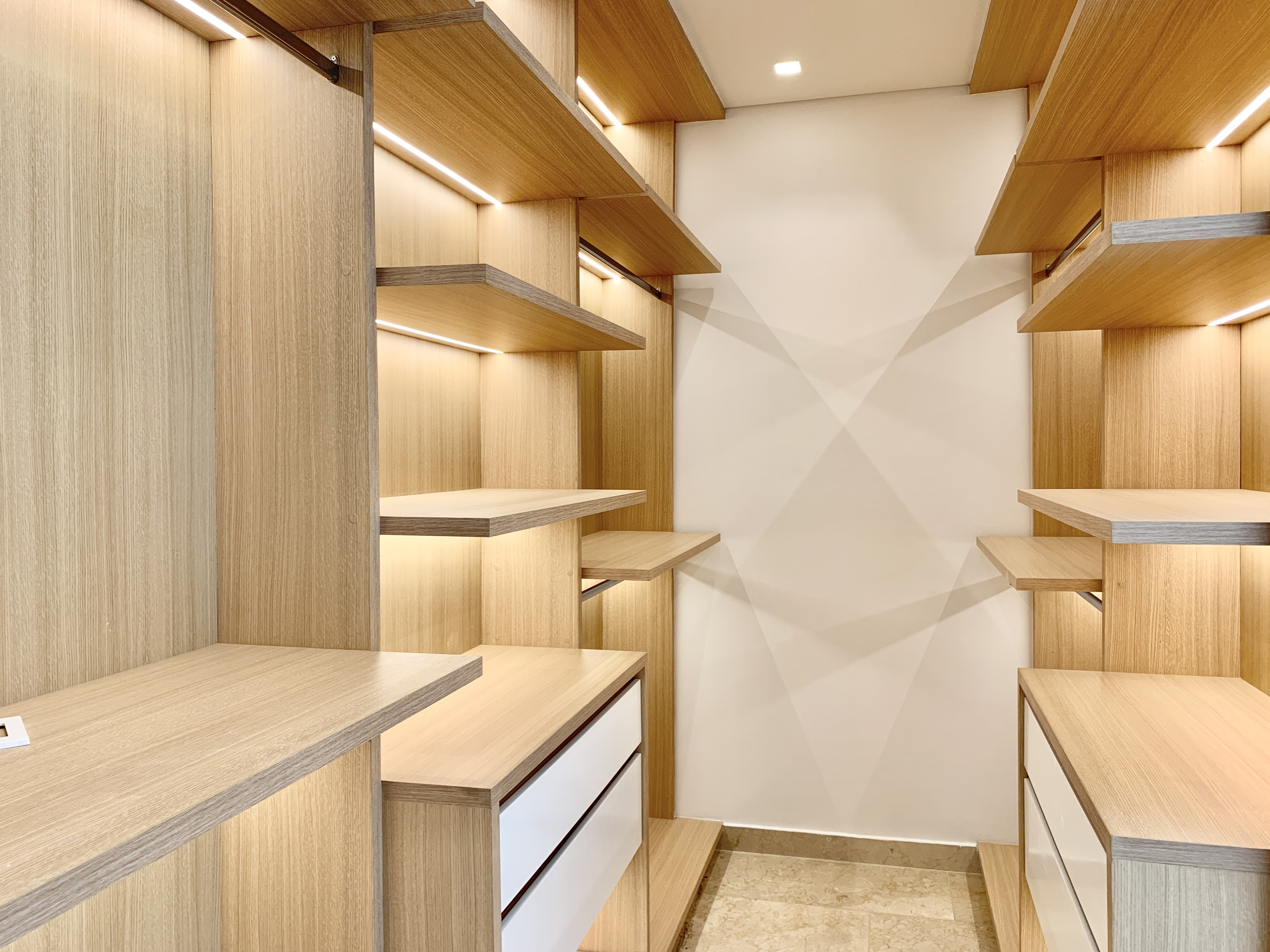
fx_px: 954
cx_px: 635
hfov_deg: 67.3
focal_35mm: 26
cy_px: 476
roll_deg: +0.6
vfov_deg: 53.1
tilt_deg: -2.8
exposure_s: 1/120
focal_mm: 4.25
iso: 40
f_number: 1.8
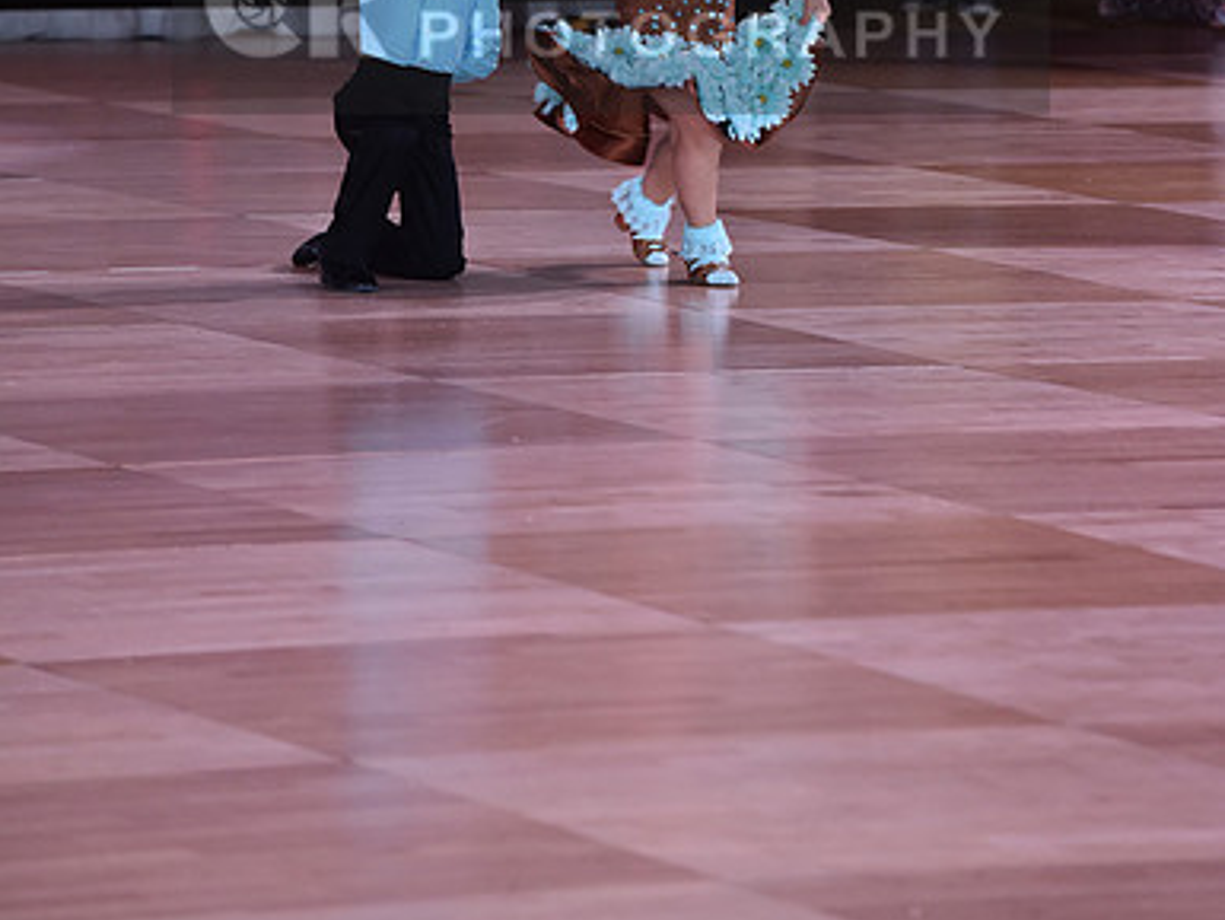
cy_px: 10
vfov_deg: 5.1
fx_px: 10266
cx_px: 612
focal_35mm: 290
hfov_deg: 6.8
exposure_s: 1/250
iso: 1600
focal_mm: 200
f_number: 5.6
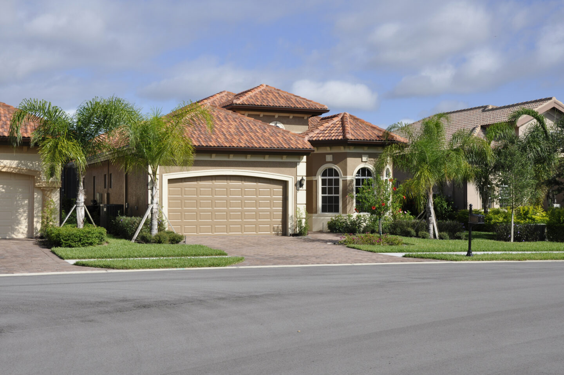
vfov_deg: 25.7
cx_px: 282
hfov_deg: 37.9
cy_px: 188
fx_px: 822
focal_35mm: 52
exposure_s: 1/400
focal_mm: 35
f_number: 10
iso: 200
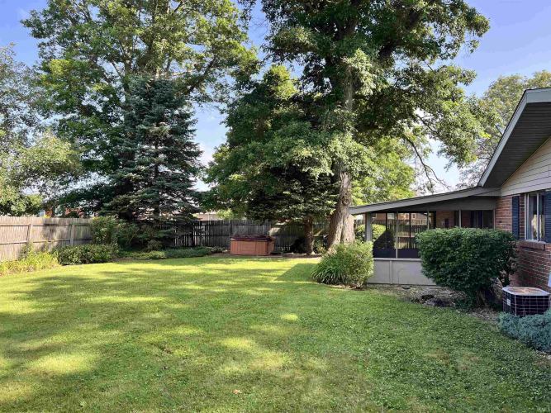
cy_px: 206
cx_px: 276
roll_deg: -1.1
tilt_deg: +1.0
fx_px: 414
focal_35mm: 26
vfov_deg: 53.0
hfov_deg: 67.3
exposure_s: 1/441
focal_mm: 5.7
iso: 50
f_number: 1.5
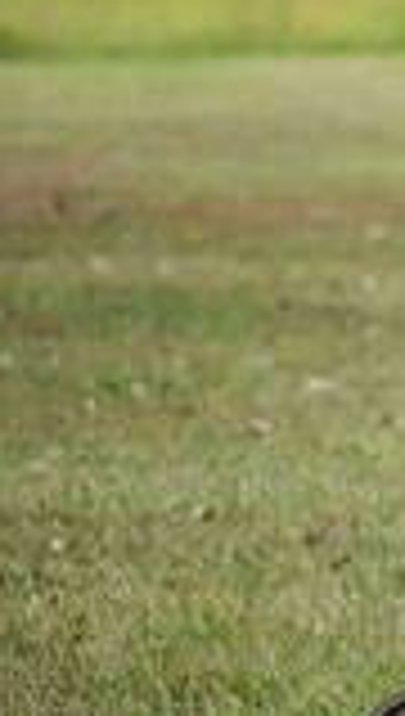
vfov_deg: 6.8
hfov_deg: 3.7
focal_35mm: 318
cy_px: 65
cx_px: 1292
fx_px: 6042
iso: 400
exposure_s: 1/500
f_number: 4.5
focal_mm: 80
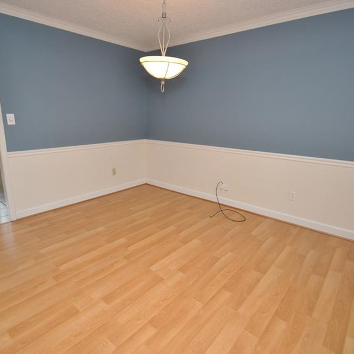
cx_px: 164
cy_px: 176
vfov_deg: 74.8
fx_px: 231
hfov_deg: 74.7
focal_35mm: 20
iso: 200
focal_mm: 10
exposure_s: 1/60
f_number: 4
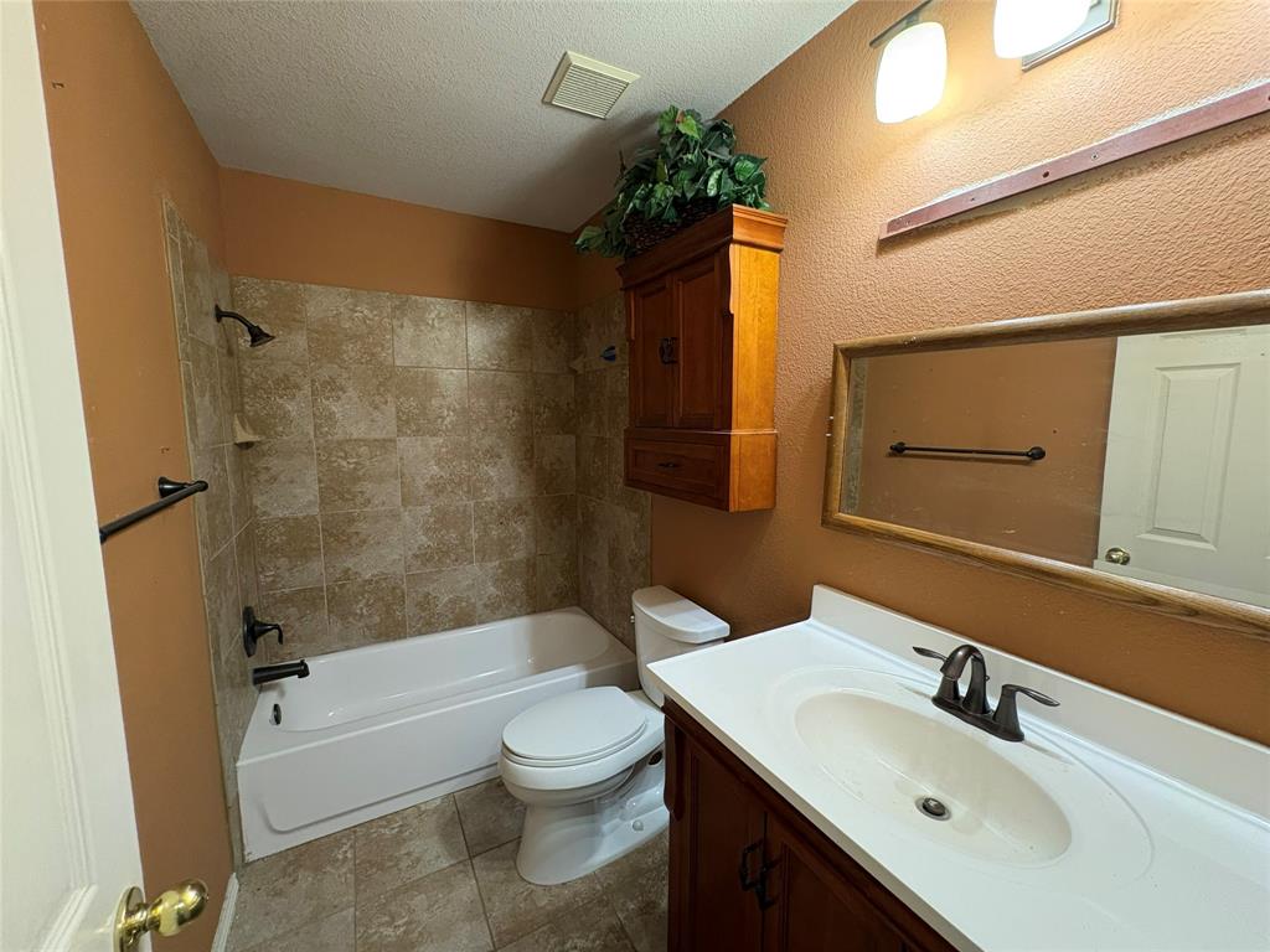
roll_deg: +0.0
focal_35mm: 14
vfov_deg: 85.7
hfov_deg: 102.1
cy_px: 476
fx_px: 514
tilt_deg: -2.2
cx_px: 635
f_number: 2.2
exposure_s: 1/60
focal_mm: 2.22
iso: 400
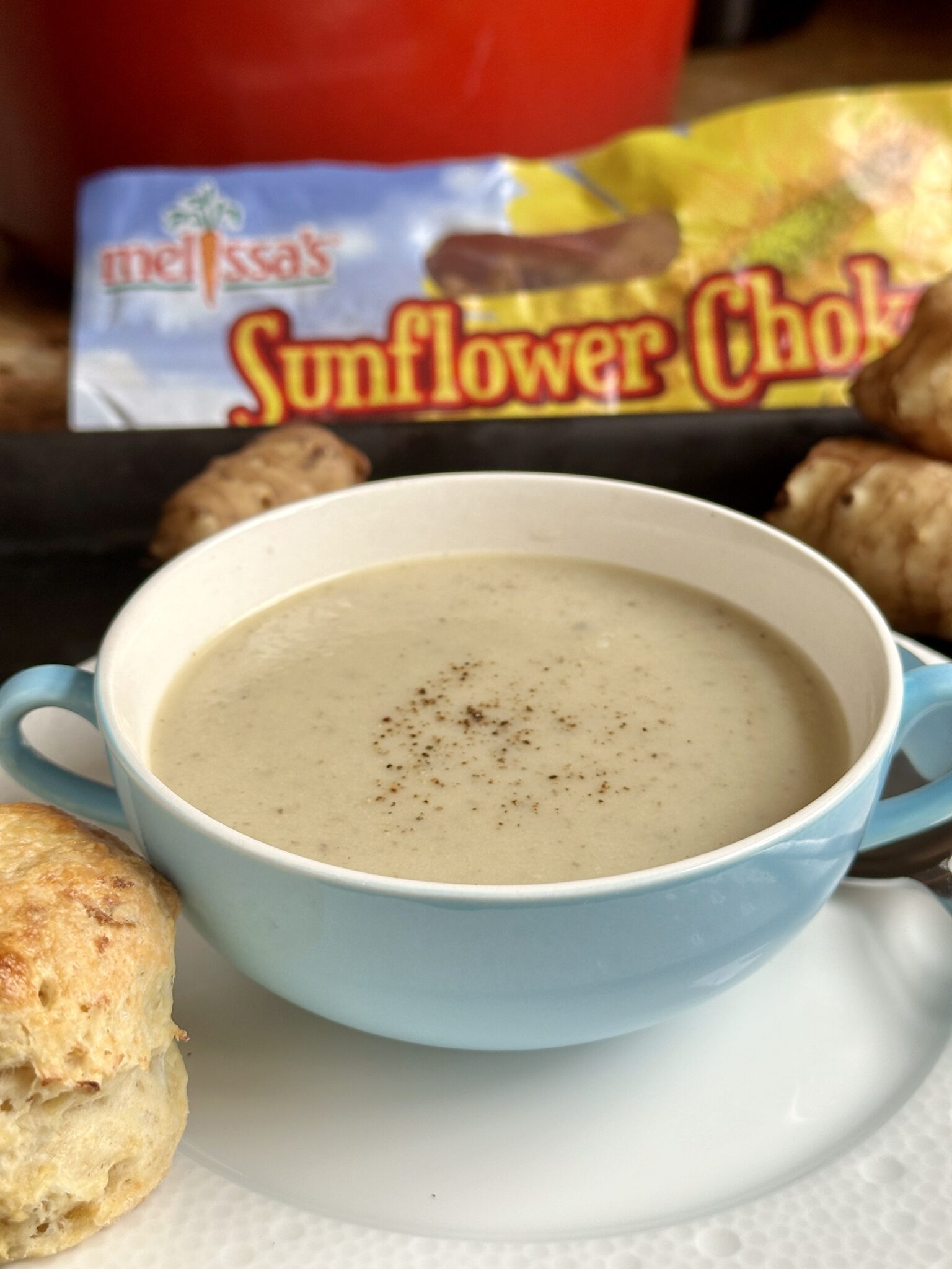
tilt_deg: -31.7
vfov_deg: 39.7
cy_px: 634
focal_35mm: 48
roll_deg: +0.8
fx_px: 1760
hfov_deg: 30.3
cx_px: 476
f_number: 1.78
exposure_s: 1/68
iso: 80
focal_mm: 6.86
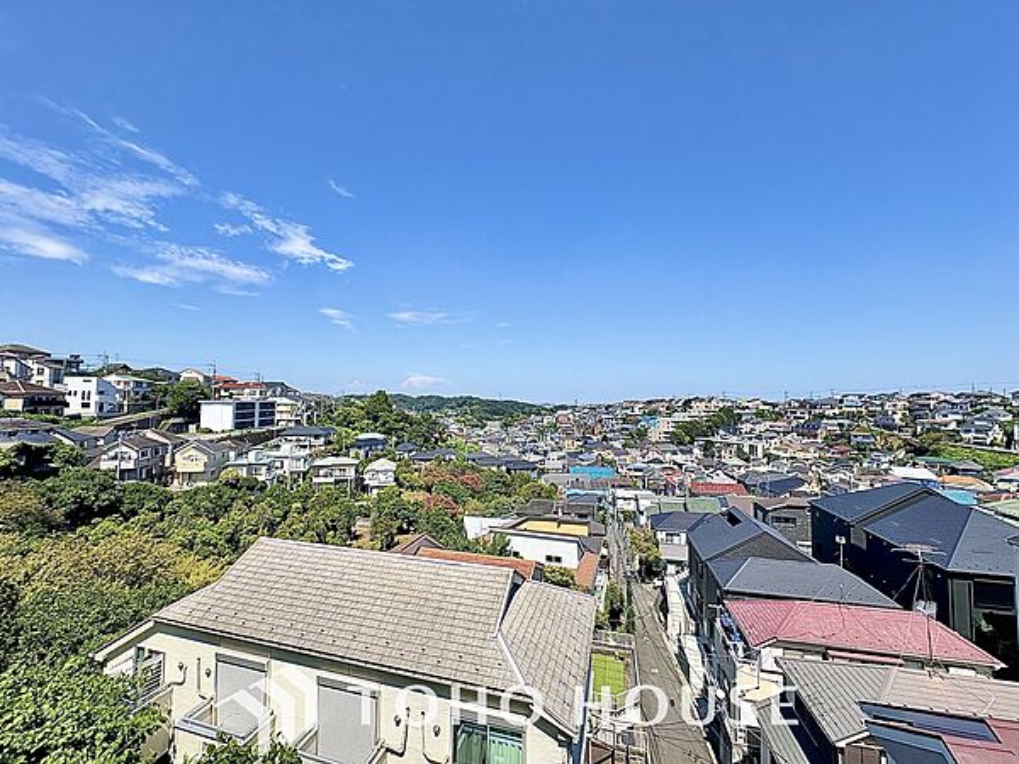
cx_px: 510
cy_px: 382
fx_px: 412
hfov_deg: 102.1
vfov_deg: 85.7
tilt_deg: +3.8
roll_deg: +0.0
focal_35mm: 14
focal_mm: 2.22
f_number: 2.2
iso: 40
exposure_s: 1/1110
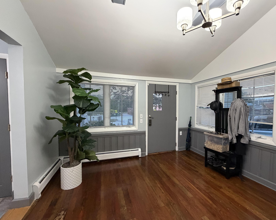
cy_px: 110
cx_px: 147
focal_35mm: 15
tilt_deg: -2.6
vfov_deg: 84.0
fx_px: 123
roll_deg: +0.6
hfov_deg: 96.7
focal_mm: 2.22
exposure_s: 1/60
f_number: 2.2
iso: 500
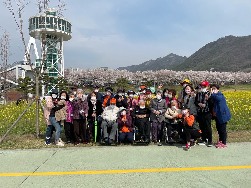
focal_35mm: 26
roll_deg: -1.6
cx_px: 126
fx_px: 189
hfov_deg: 67.3
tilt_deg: -1.3
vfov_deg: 53.1
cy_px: 94
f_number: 1.6
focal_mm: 4.2
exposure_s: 1/5051
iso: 32
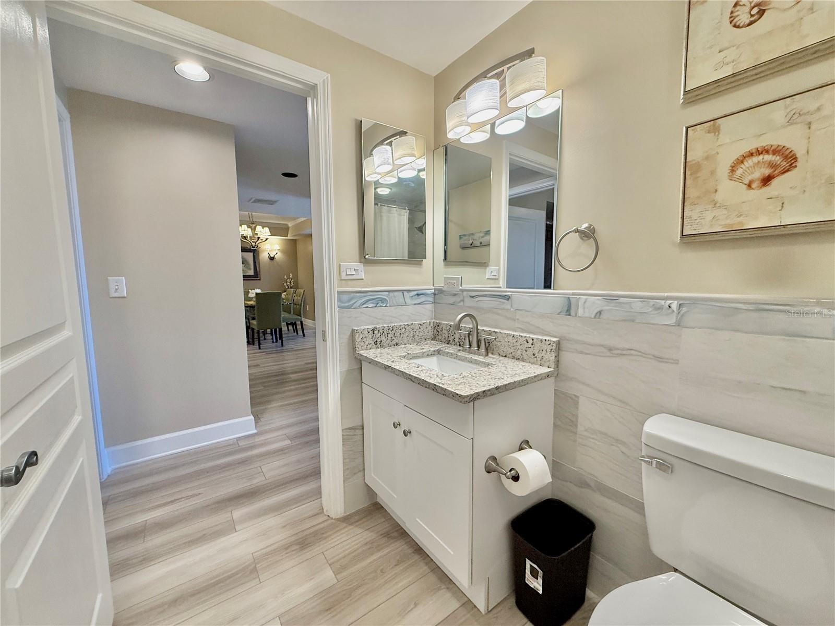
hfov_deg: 102.1
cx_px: 418
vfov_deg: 85.7
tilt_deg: -5.6
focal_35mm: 14
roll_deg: -0.1
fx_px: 338
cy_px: 313
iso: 200
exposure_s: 1/120
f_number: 2.2
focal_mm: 2.22
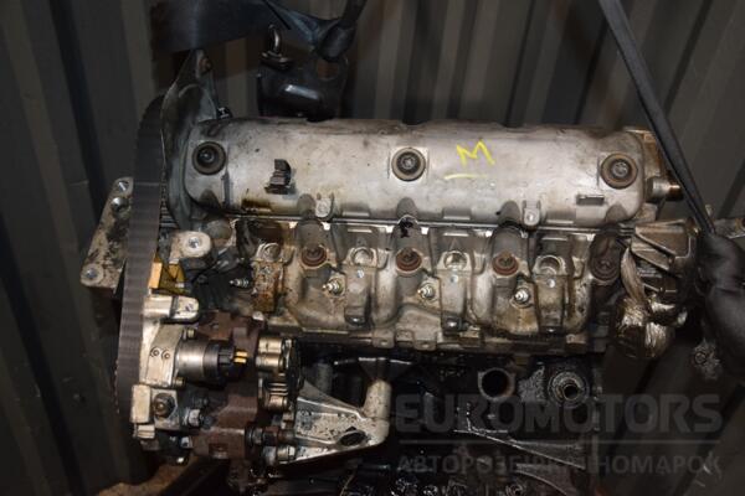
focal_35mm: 39
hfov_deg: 49.6
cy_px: 248
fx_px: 807
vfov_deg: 34.2
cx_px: 372
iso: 800
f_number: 5
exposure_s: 1/60
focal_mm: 26
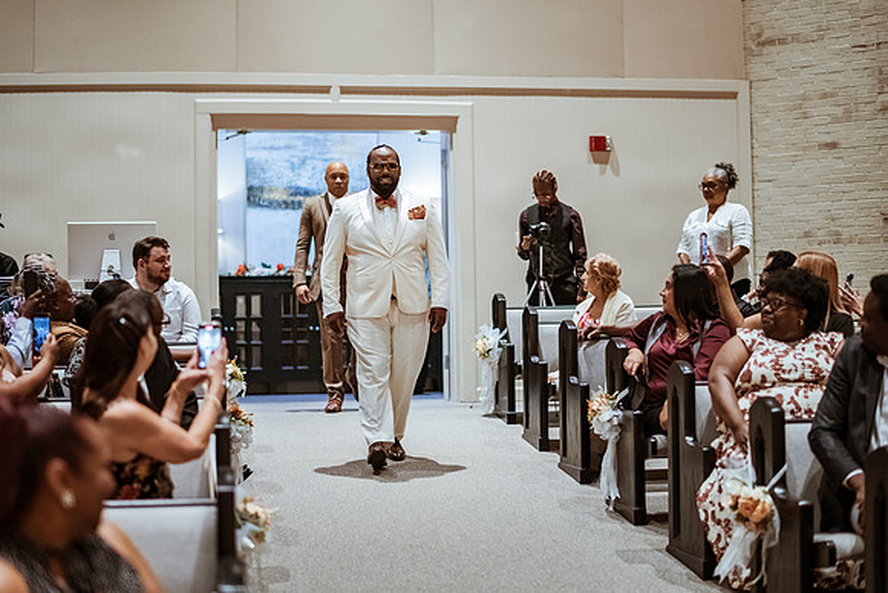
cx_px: 444
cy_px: 296
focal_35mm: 58
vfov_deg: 23.4
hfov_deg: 34.5
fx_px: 1431
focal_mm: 58
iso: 2000
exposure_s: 1/640
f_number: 1.4
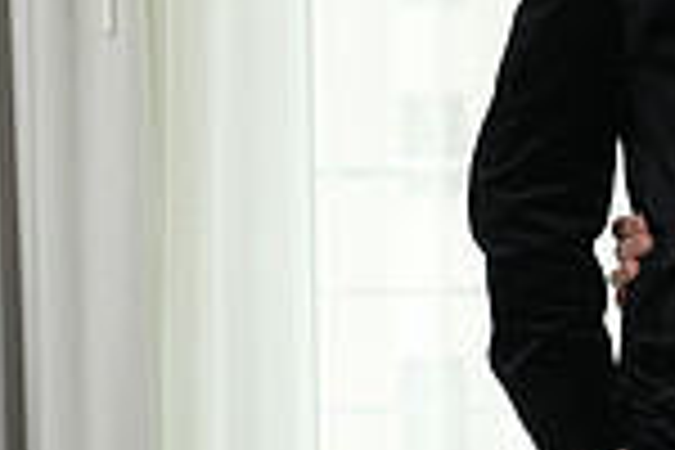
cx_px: 1044
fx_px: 2906
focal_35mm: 155
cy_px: 97
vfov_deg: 8.8
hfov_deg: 12.5
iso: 800
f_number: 4
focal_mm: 40
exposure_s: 1/200
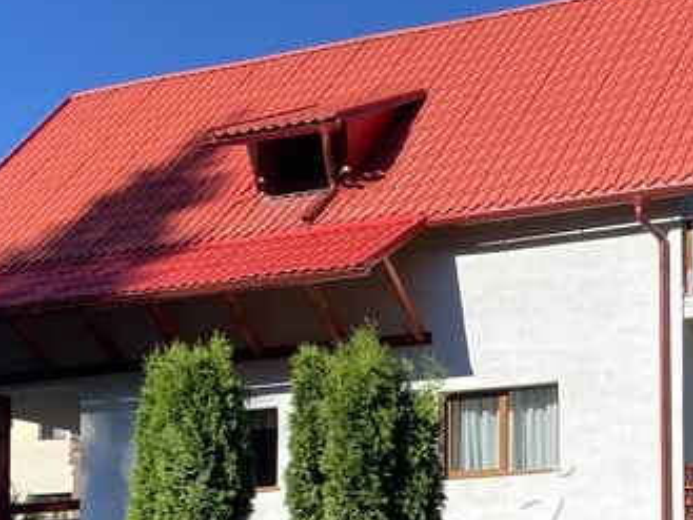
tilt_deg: +4.1
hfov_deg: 23.6
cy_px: 560
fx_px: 1622
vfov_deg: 17.6
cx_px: 583
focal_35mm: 81
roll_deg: +0.4
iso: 32
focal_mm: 4.25
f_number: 1.8
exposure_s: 1/1504
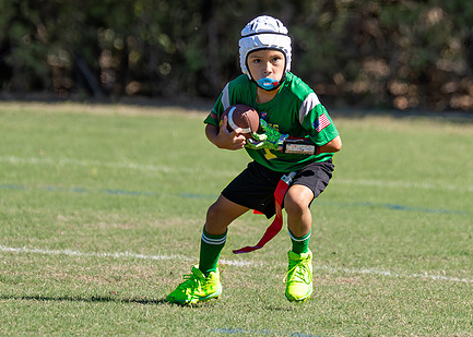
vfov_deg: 2.2
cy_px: 23
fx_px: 8850
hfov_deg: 3.1
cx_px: 247
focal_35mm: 659
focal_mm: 200
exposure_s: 1/2500
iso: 200
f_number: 2.8
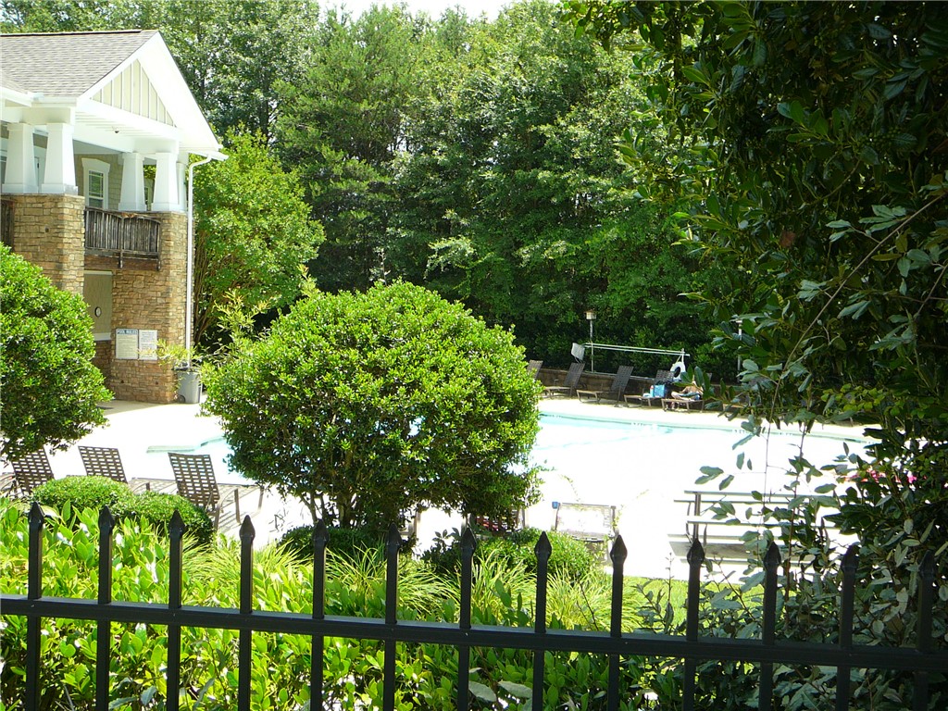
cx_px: 474
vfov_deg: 37.7
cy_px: 356
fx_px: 1041
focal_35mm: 38
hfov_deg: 49.0
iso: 80
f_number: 3
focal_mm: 5.6
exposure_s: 1/320
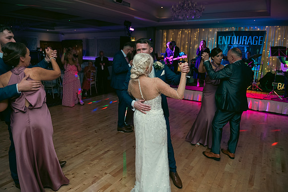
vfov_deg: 53.2
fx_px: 192
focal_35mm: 24
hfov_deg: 73.7
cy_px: 96
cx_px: 144
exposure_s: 1/160
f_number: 3.5
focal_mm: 24
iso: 800
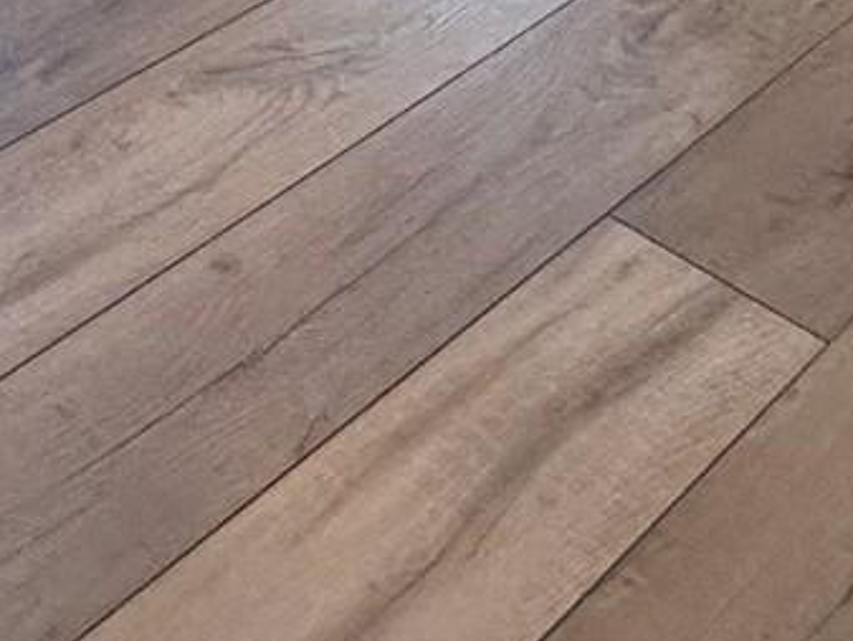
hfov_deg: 22.1
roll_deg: -1.7
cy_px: -1105
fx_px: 2095
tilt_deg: -1.7
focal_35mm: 85
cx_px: -20
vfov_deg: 12.0
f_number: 2.2
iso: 80
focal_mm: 2.22
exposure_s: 1/120
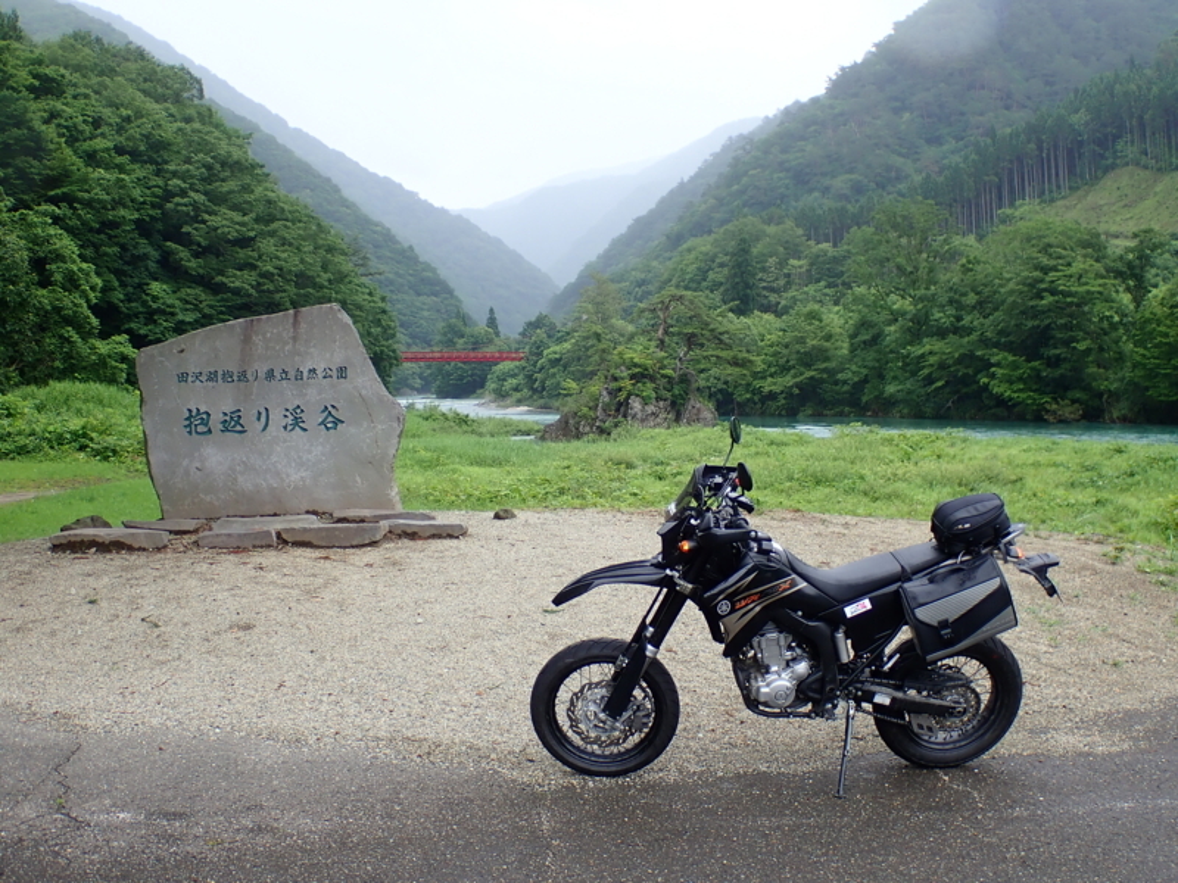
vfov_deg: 29.7
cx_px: 589
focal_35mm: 49
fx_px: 1667
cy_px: 442
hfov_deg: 38.9
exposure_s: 1/125
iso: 100
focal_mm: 8.99
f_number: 3.2
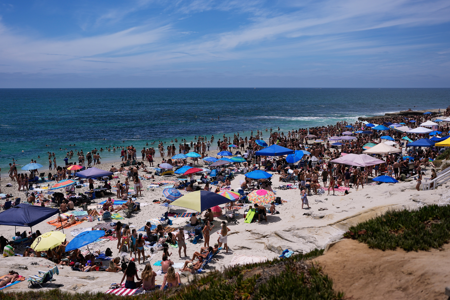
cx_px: 216
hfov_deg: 49.5
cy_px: 157
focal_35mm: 39
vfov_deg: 34.2
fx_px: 487
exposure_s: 1/12800
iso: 100
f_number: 2.2
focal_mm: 35
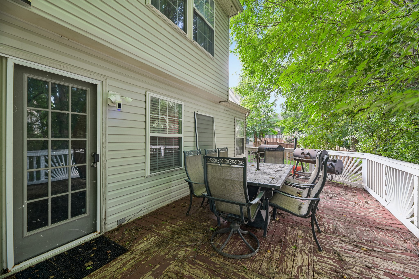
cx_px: 210
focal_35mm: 14
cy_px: 140
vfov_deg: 81.2
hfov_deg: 104.3
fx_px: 163
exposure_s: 1/6
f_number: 8
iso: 100
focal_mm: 14
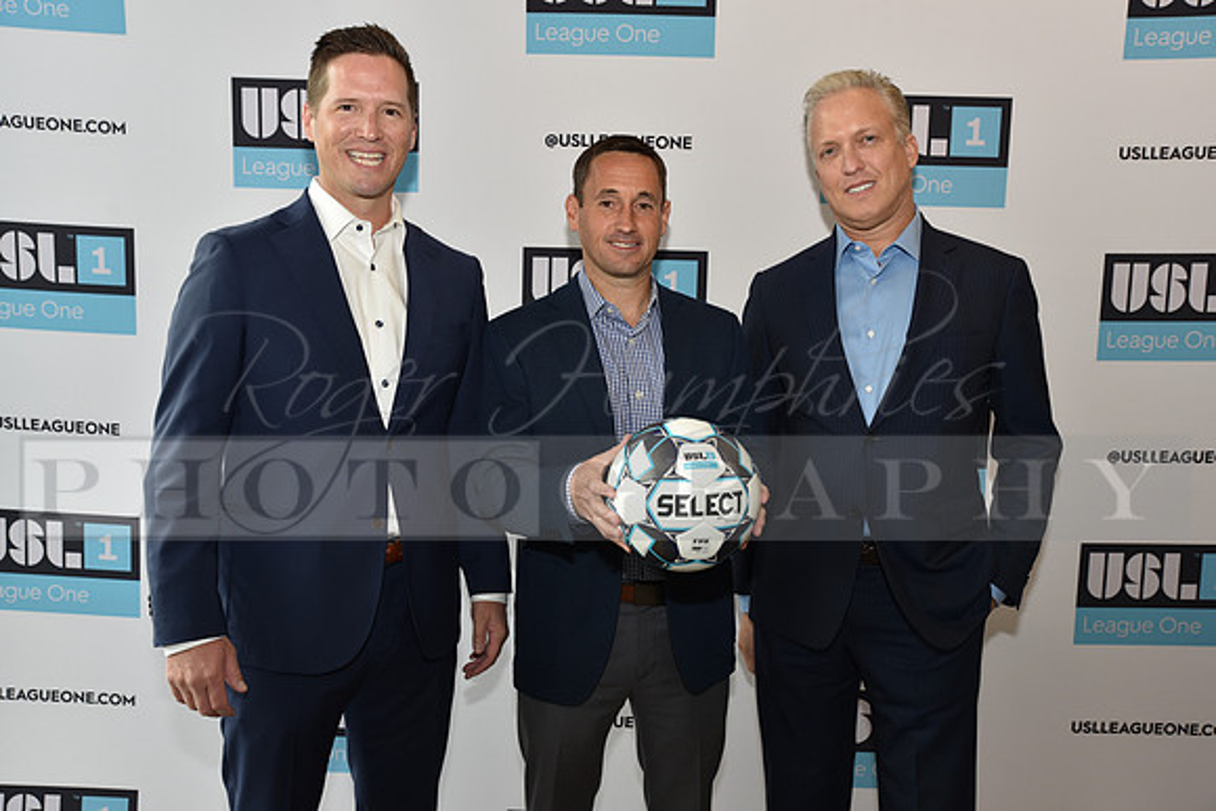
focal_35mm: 32
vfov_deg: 41.1
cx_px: 608
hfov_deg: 58.7
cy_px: 406
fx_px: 1081
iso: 400
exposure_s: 1/60
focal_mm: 32
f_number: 5.6
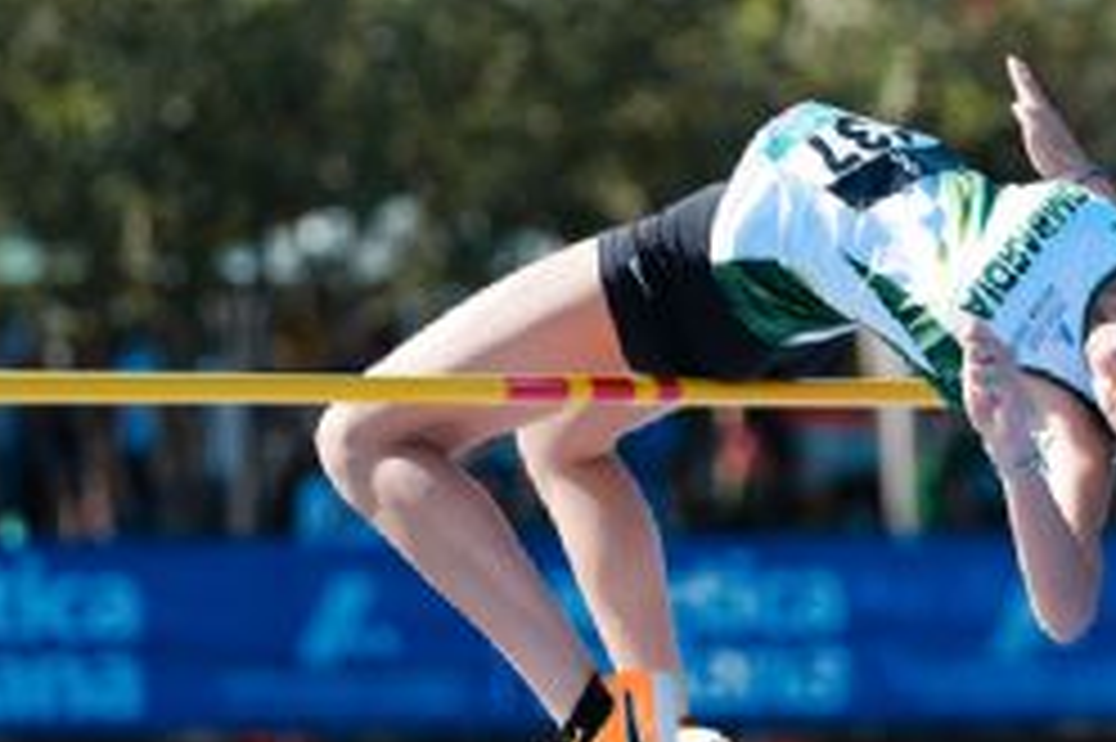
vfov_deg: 5.0
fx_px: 8550
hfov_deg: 7.5
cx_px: 821
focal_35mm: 276
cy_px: 313
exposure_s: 1/2000
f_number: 2.8
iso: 200
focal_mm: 137
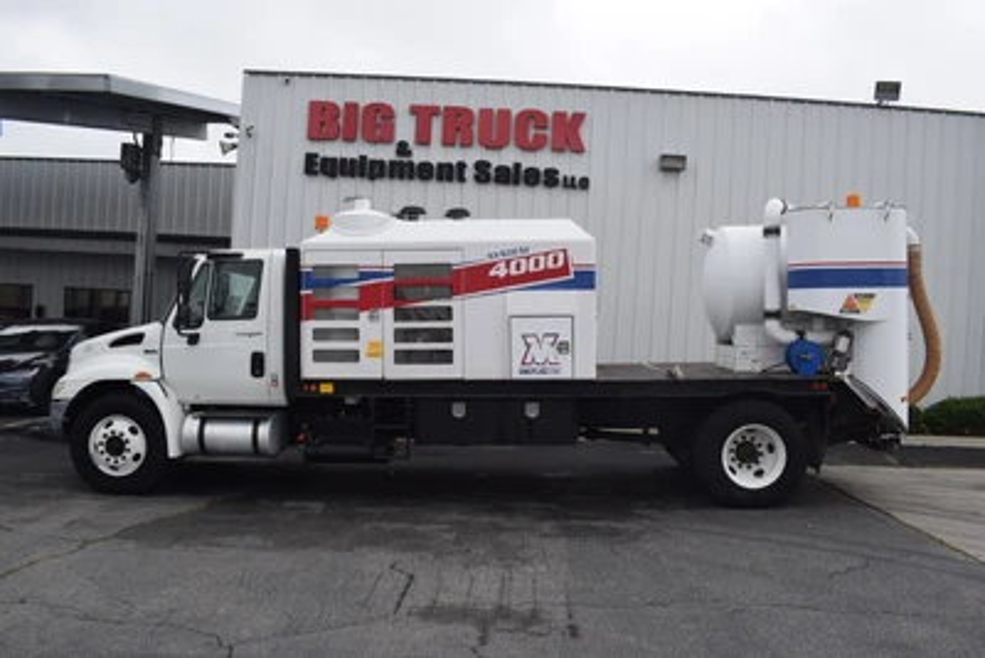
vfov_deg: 48.0
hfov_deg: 67.4
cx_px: 492
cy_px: 329
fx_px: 739
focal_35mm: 27
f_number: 8
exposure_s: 1/250
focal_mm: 18
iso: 200
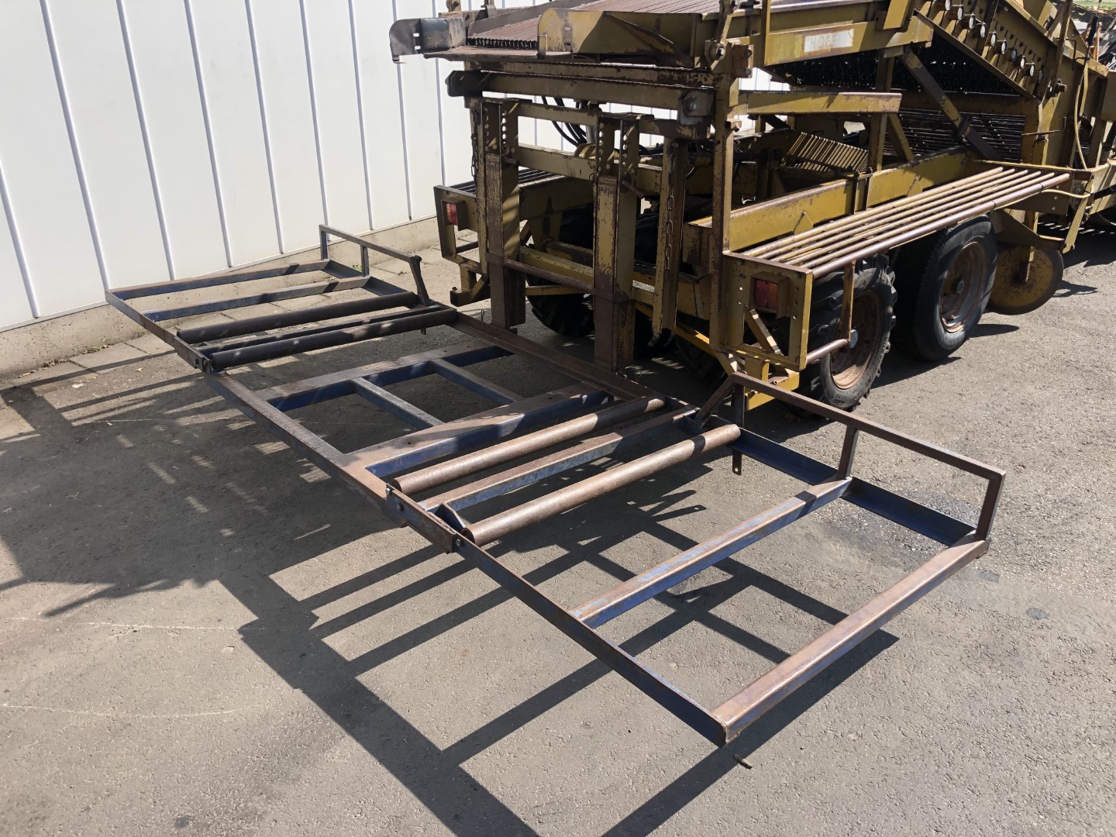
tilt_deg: -23.1
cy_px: 418
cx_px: 558
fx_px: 903
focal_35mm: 28
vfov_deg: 49.7
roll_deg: +0.6
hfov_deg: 63.4
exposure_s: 1/1000
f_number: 1.8
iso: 20
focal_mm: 4
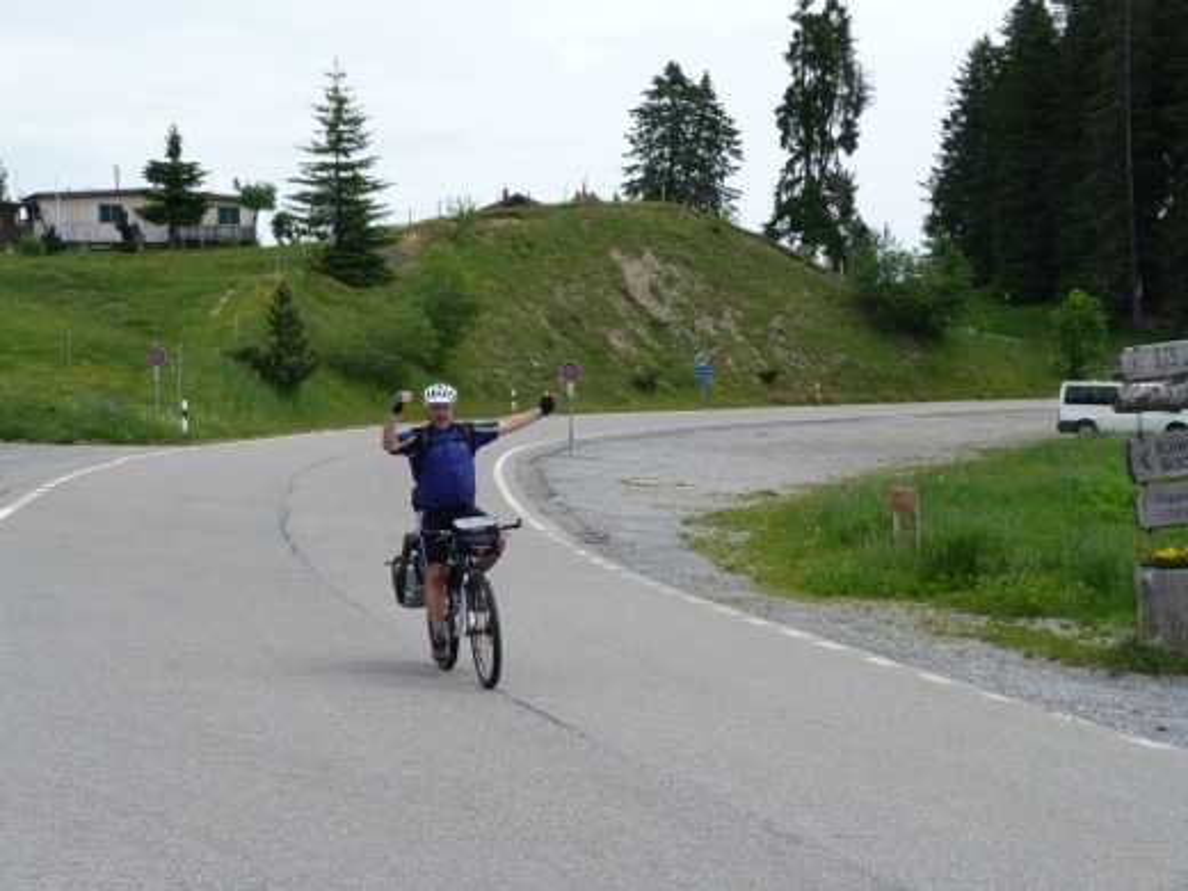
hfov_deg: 29.0
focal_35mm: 67
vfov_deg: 21.9
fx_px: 2299
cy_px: 446
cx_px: 594
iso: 80
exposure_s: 1/250
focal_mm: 12.1
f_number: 5.6
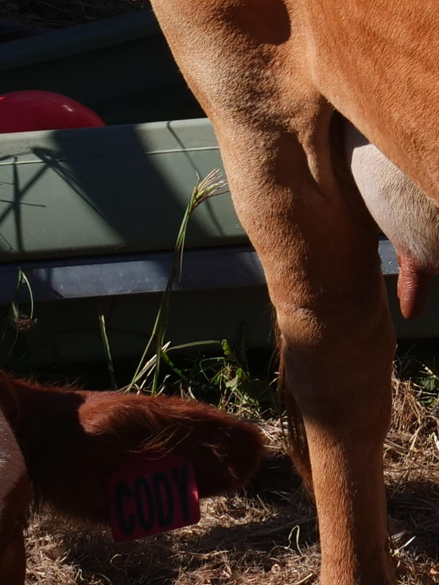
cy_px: -224
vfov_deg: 8.3
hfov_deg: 6.1
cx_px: 989
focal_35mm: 235
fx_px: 3974
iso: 200
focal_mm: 25
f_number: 7.1
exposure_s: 1/800
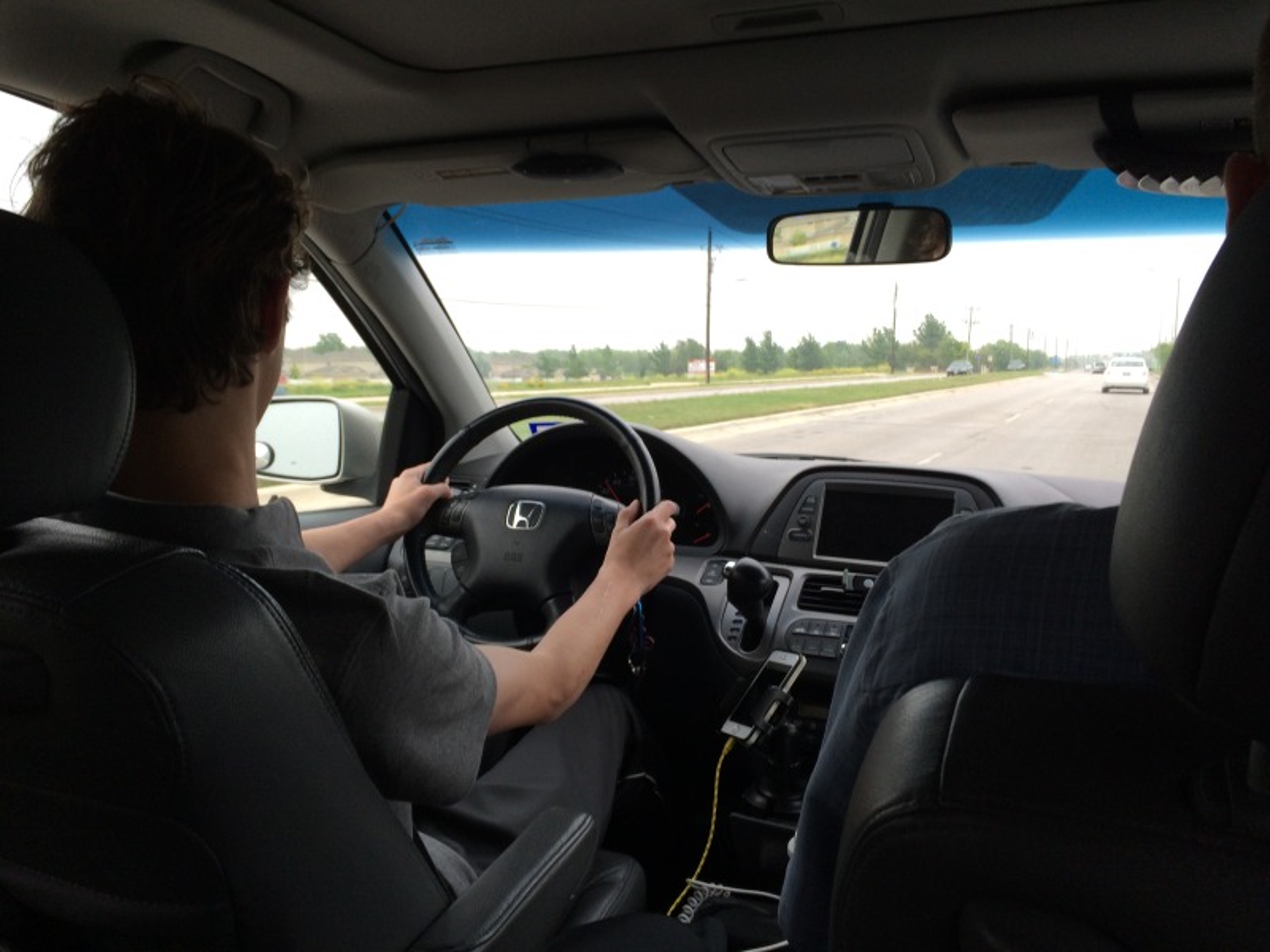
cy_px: 476
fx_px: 1064
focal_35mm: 29
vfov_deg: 48.2
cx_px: 635
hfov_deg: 61.7
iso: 50
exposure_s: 1/120
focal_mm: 4.15
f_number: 2.2
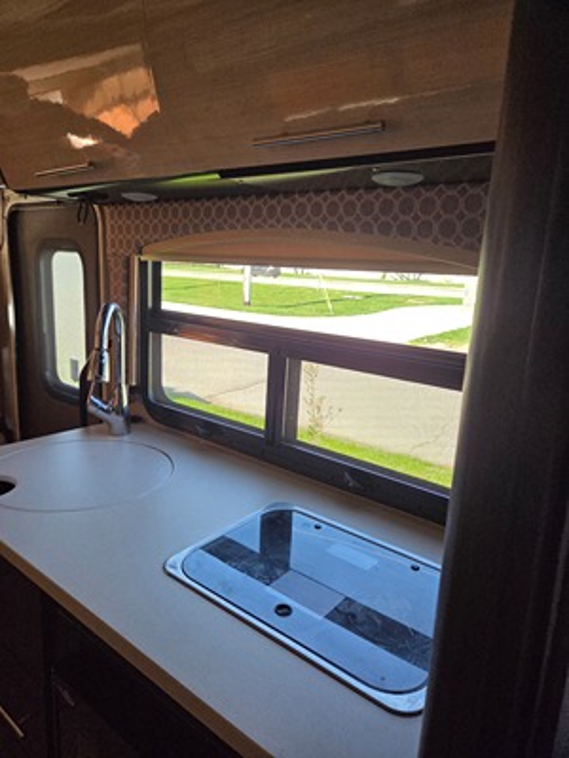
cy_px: 379
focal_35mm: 23
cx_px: 284
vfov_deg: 73.9
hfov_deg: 58.9
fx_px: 504
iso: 200
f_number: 1.8
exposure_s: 1/180
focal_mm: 5.4
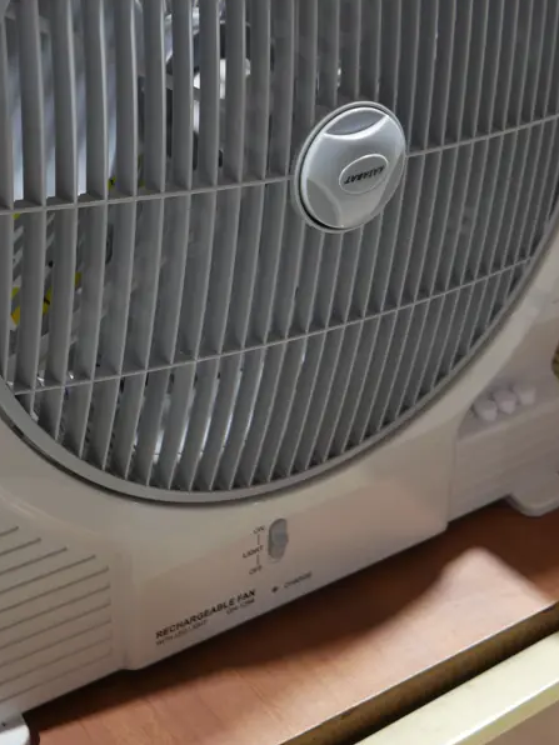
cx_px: 231
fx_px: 1184
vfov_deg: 34.0
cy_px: 165
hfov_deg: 26.5
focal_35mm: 55
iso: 640
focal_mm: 16
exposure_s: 1/60
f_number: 3.6
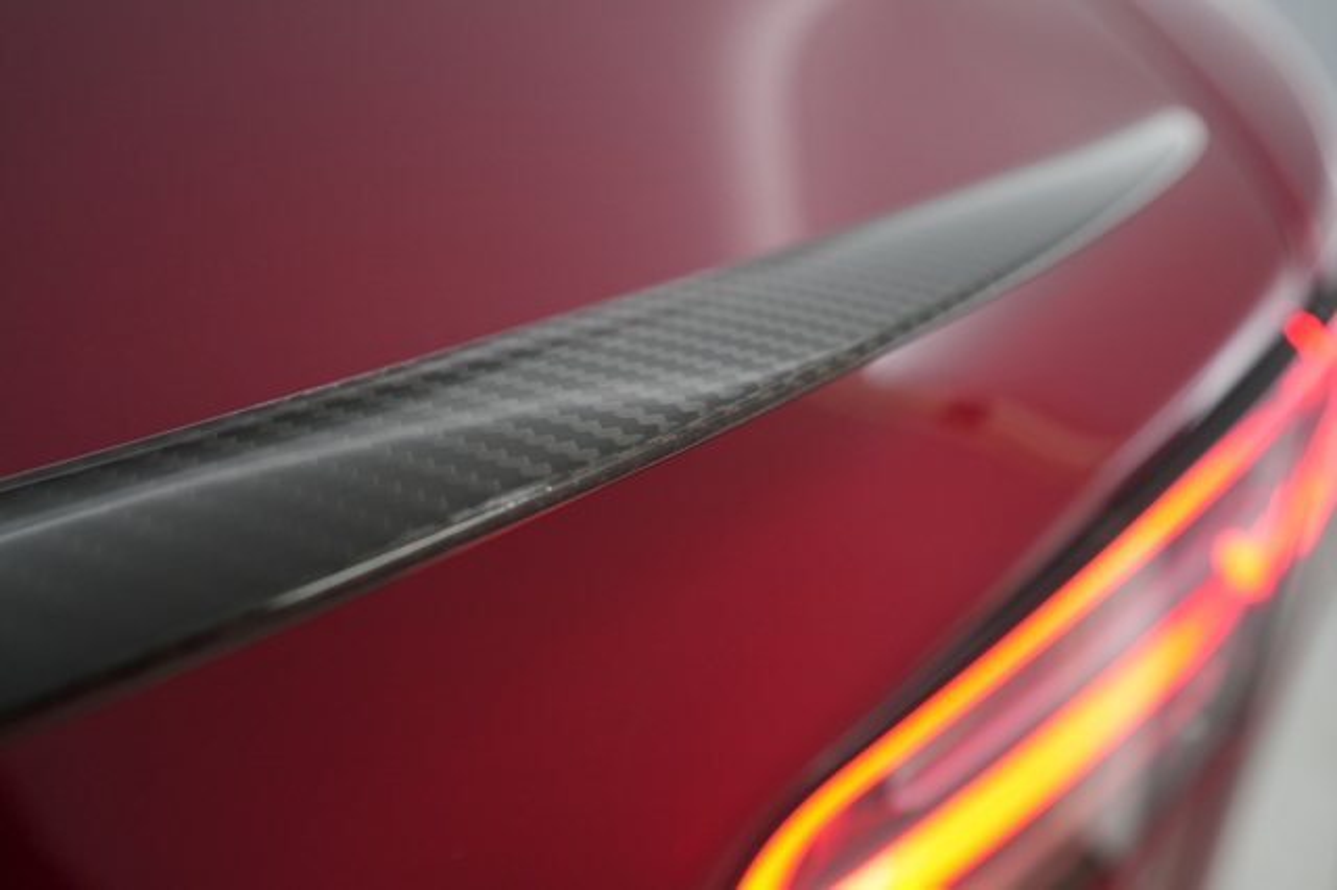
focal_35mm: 28
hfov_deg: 65.5
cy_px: 445
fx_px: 1039
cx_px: 668
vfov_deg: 46.4
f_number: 4.5
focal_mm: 28
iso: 2000
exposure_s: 1/100
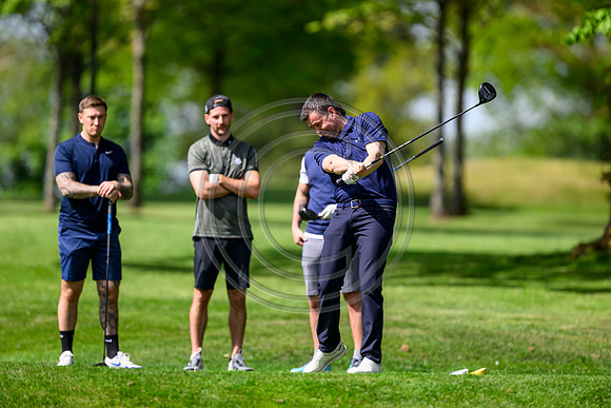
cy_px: 204
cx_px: 306
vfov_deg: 3.4
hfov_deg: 5.2
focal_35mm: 400
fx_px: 6790
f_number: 3.5
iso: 500
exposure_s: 1/4000
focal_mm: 400
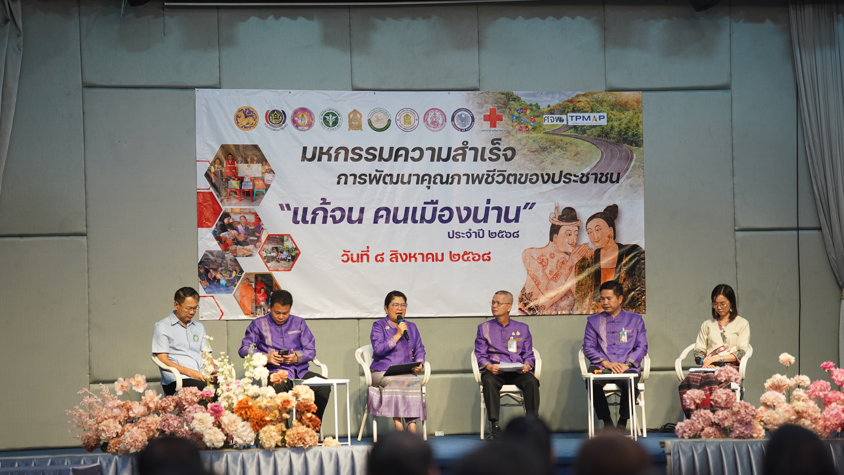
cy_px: 267
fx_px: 2014
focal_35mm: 90
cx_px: 423
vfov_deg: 13.4
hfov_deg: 23.7
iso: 320
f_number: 1.4
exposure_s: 1/160
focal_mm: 85
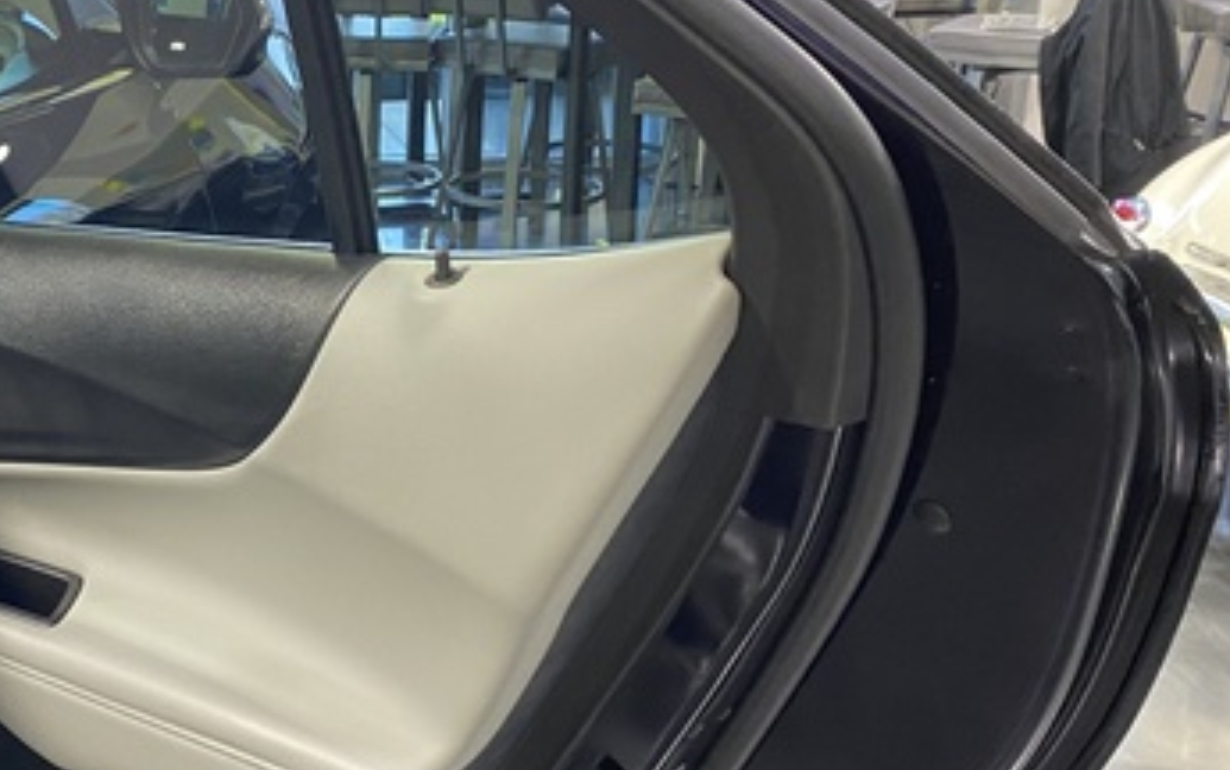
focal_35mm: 59
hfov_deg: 32.5
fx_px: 1979
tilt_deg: -18.3
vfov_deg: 22.0
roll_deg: +0.7
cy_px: 371
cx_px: 84
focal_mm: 4.25
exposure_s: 1/60
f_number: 1.8
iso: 200
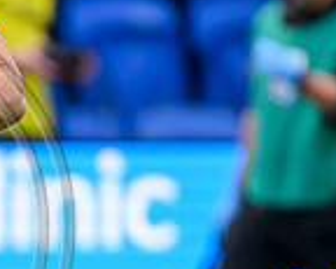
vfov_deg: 0.6
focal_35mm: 2440
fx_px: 24248
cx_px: -129
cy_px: 398
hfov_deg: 0.8
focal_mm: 400
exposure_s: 1/1250
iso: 1600
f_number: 3.2
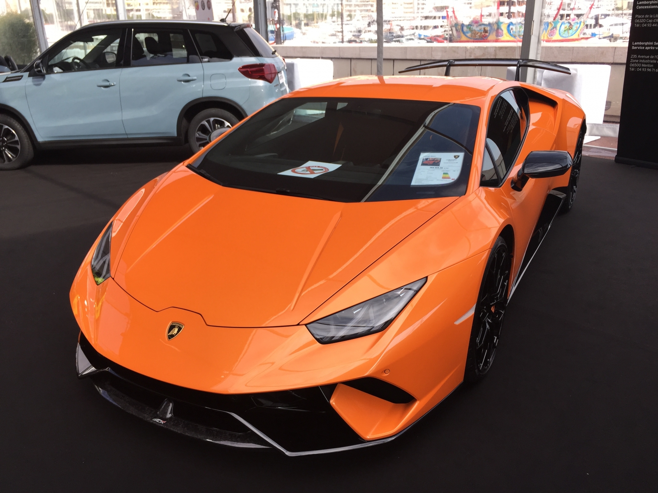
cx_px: 329
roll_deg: +1.1
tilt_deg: -20.8
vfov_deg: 48.2
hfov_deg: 61.7
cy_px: 246
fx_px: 551
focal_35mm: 29
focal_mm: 4.15
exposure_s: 1/581
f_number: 2.2
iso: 32
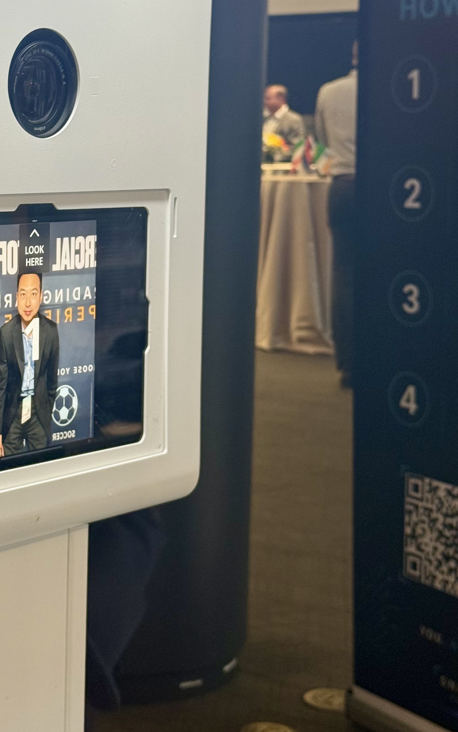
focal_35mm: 79
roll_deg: -1.5
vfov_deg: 26.1
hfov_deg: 16.3
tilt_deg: -6.0
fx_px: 1578
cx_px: 33
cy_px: 297
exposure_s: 1/60
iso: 160
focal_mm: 6.76
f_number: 1.78
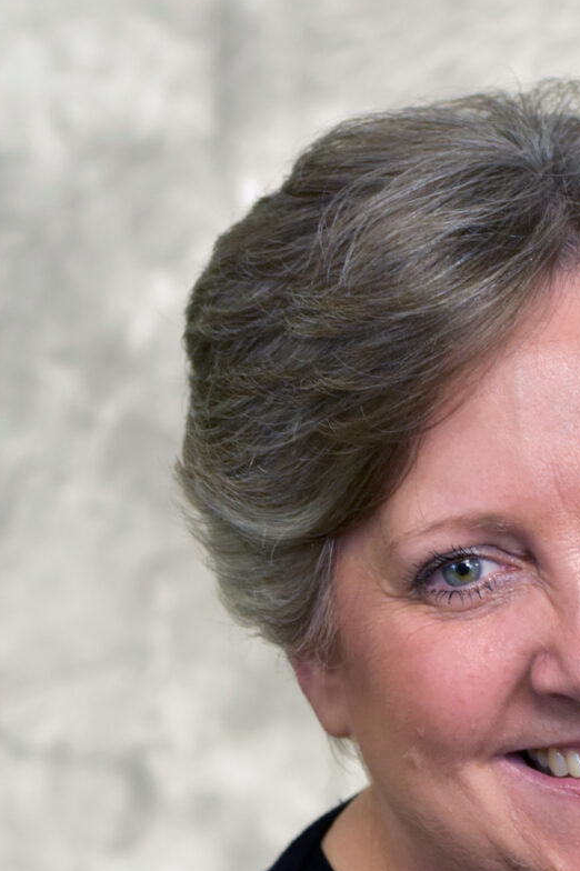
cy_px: 723
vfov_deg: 13.9
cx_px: 523
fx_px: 3555
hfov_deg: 9.3
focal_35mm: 147
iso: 1400
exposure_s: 1/60
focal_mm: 50
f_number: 4
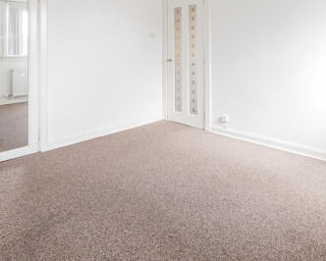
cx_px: 192
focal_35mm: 24
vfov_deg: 55.1
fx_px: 232
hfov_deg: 69.7
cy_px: 55
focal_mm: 7
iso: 640
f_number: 4
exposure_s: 1/60
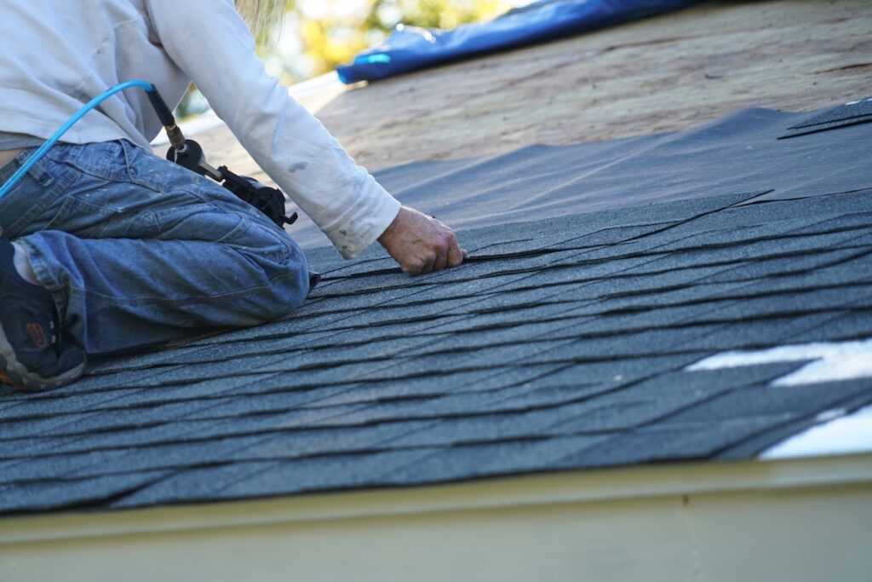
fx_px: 5814
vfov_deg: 5.7
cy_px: 291
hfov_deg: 8.6
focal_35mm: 240
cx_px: 436
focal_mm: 240
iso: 640
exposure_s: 1/250
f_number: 6.3
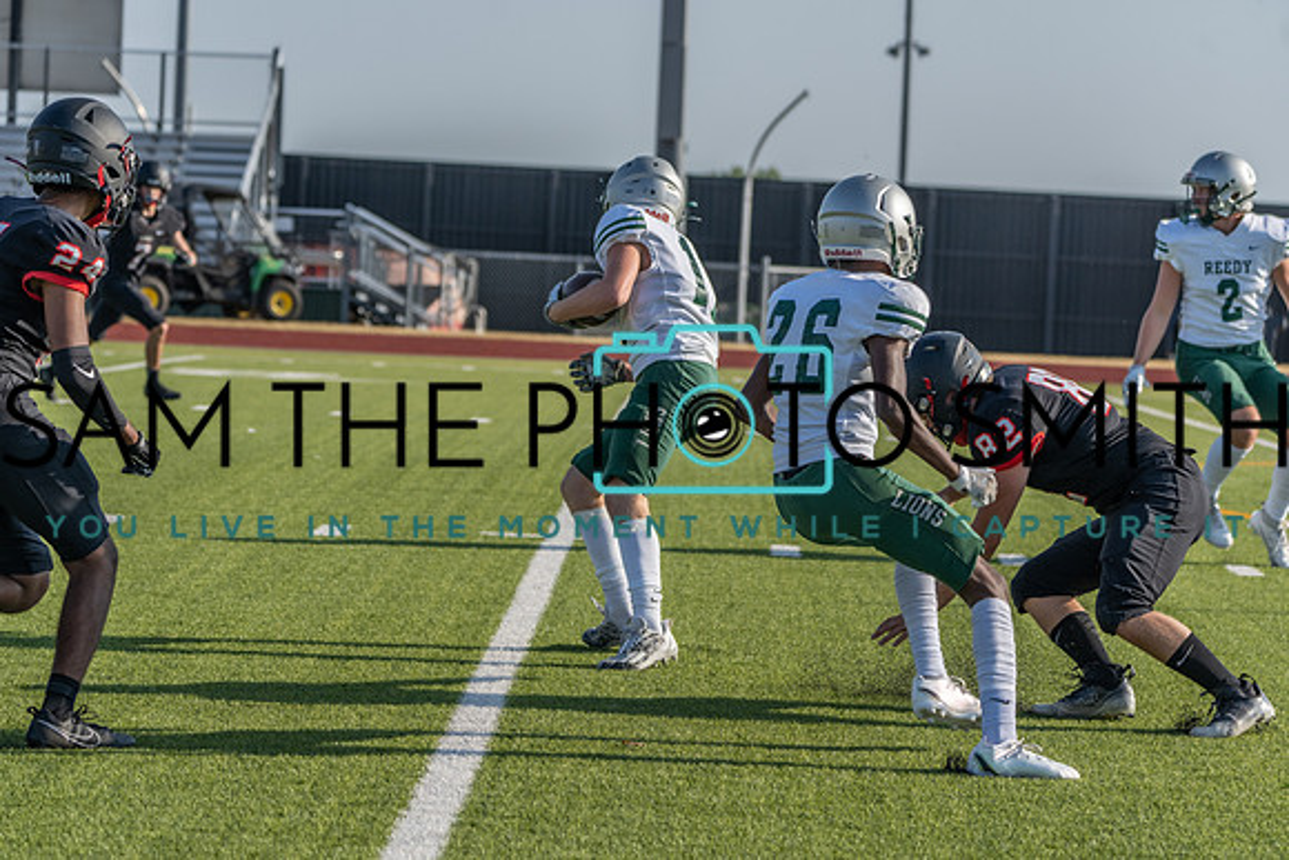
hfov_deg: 15.2
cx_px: 644
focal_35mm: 135
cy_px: 430
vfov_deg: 10.2
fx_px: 4835
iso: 160
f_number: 5.6
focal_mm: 135
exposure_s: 1/1250
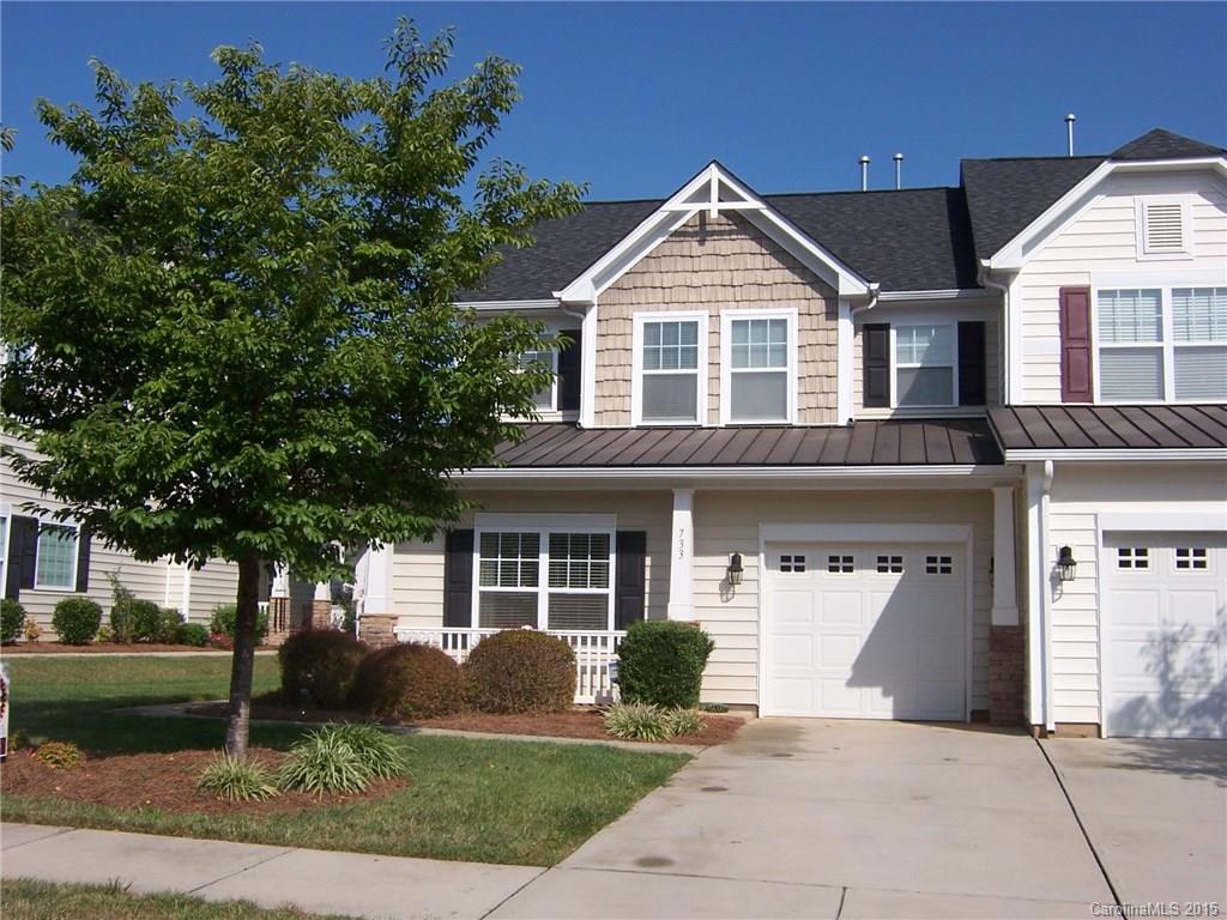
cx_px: 614
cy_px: 460
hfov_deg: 46.8
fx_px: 1418
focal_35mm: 40
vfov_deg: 36.0
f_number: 4.8
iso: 80
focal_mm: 6.7
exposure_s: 1/1000
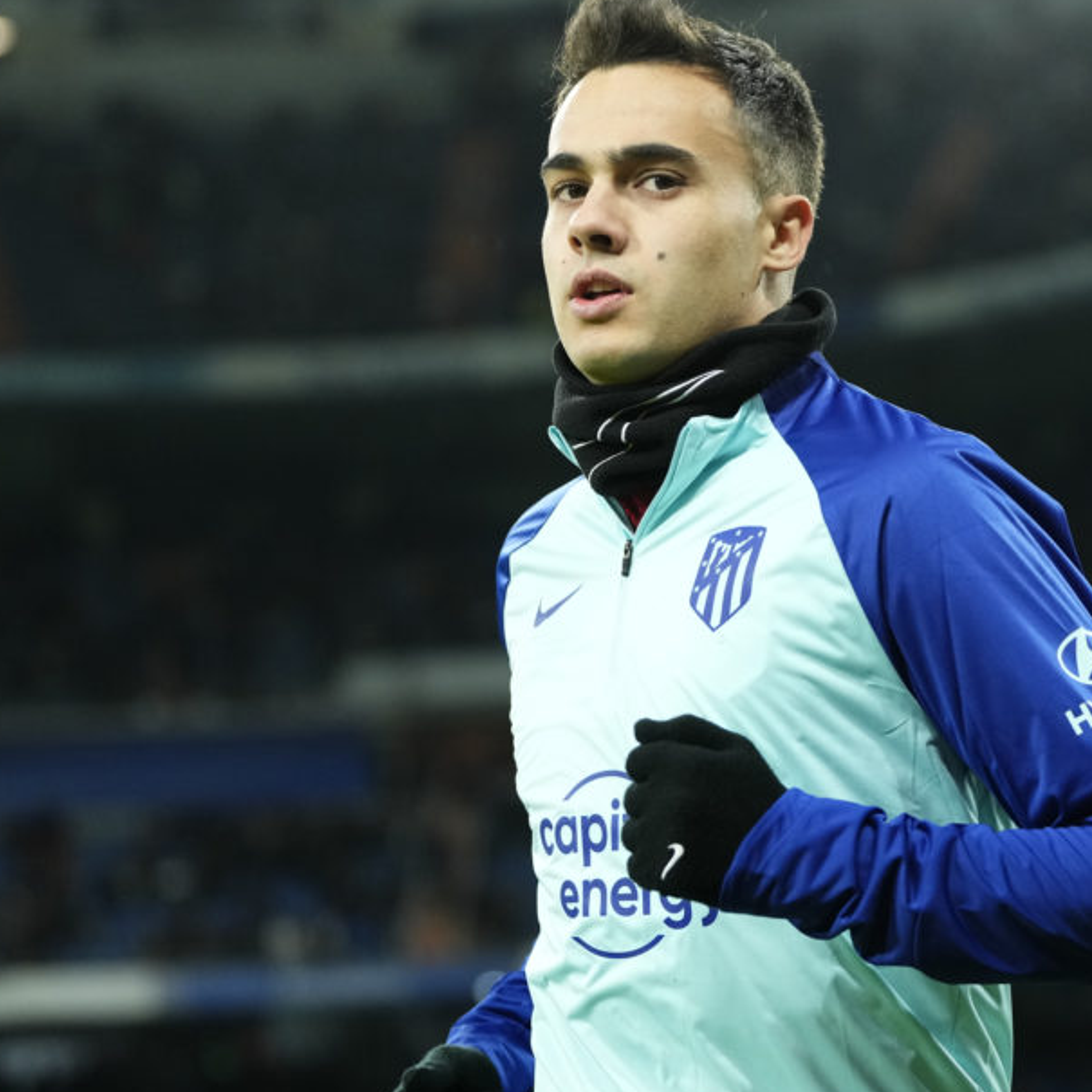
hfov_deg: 12.5
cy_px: 466
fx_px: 4997
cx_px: 680
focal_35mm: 140
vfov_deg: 12.5
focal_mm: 83
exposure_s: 1/1600
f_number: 2.8
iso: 2500
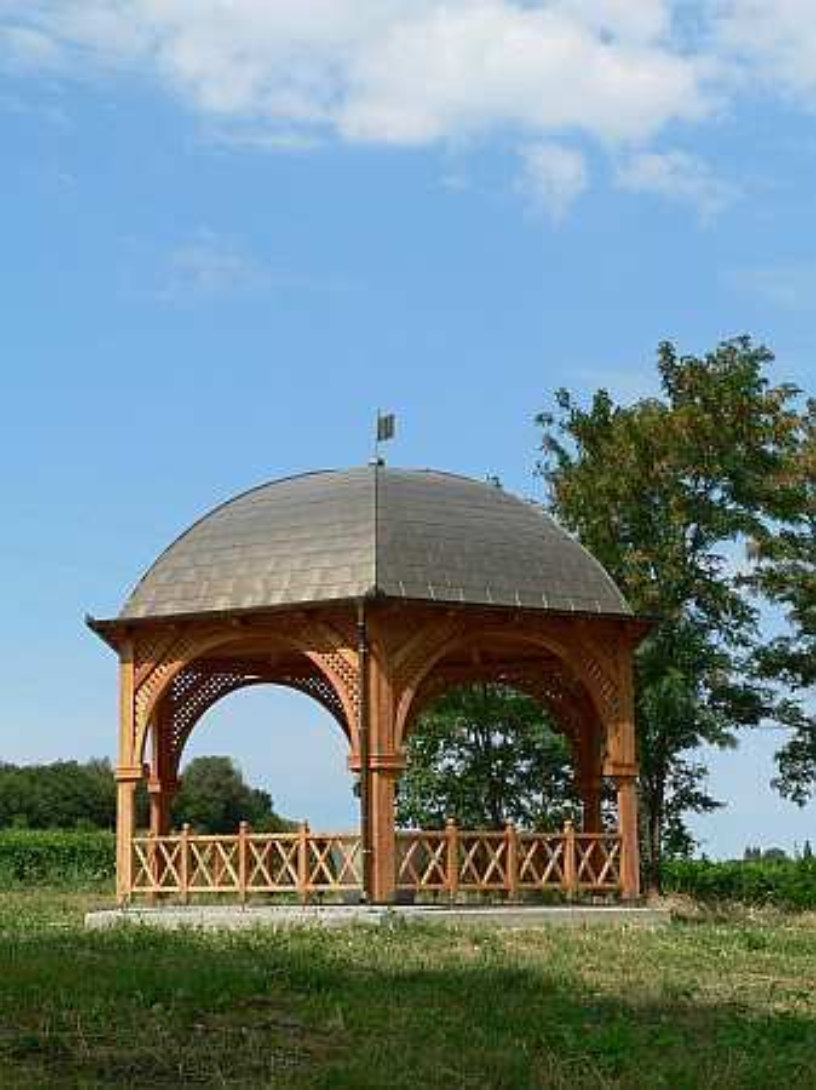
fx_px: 1762
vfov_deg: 34.4
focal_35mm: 56
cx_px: 408
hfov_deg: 26.1
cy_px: 545
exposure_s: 1/500
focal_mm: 9.3
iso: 100
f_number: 5.6
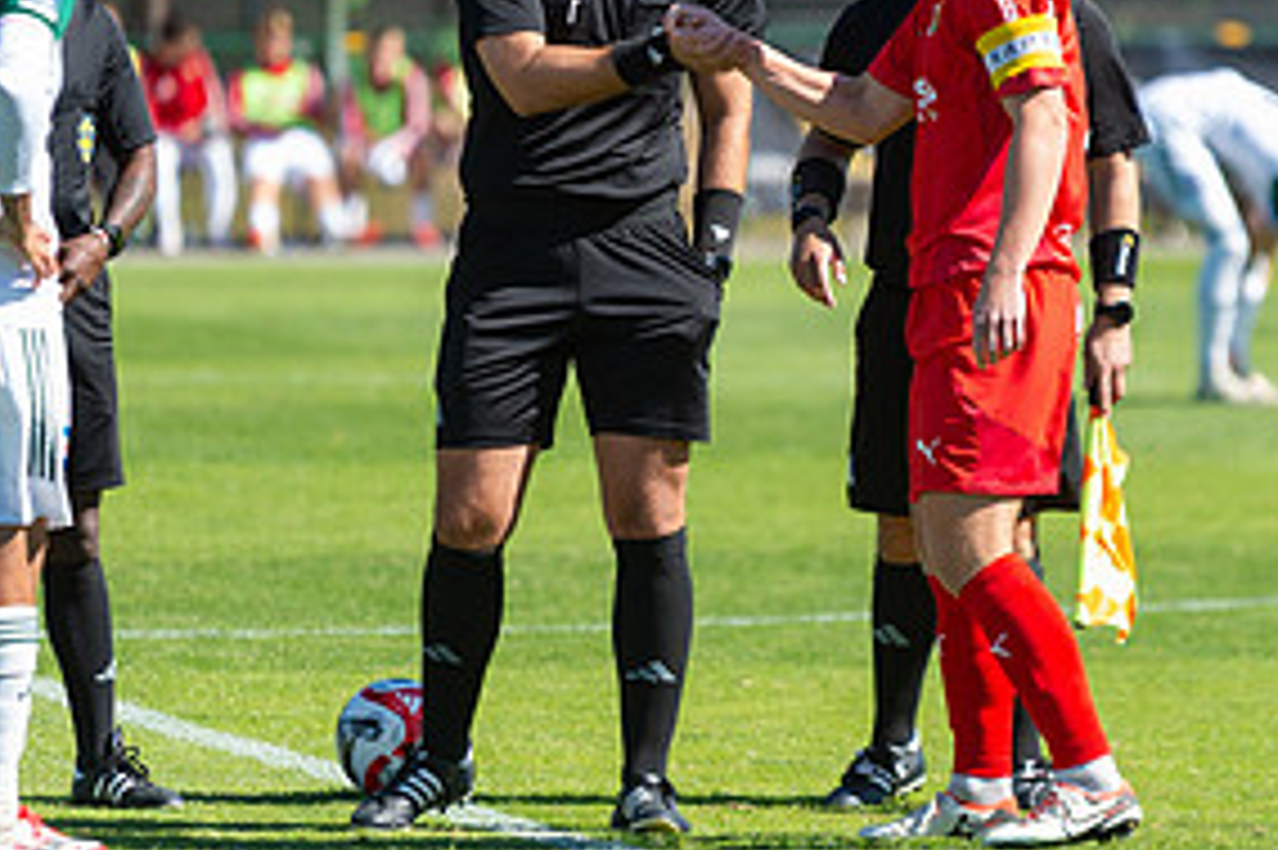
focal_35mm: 408
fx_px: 14475
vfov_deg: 3.4
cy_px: 189
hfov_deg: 5.1
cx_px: 594
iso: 500
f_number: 3.2
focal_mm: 200
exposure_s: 1/3200
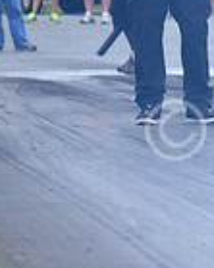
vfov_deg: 2.6
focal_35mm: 732
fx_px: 5801
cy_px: -89
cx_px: 519
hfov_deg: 2.1
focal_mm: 125
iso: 1000
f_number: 4.8
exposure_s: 1/320
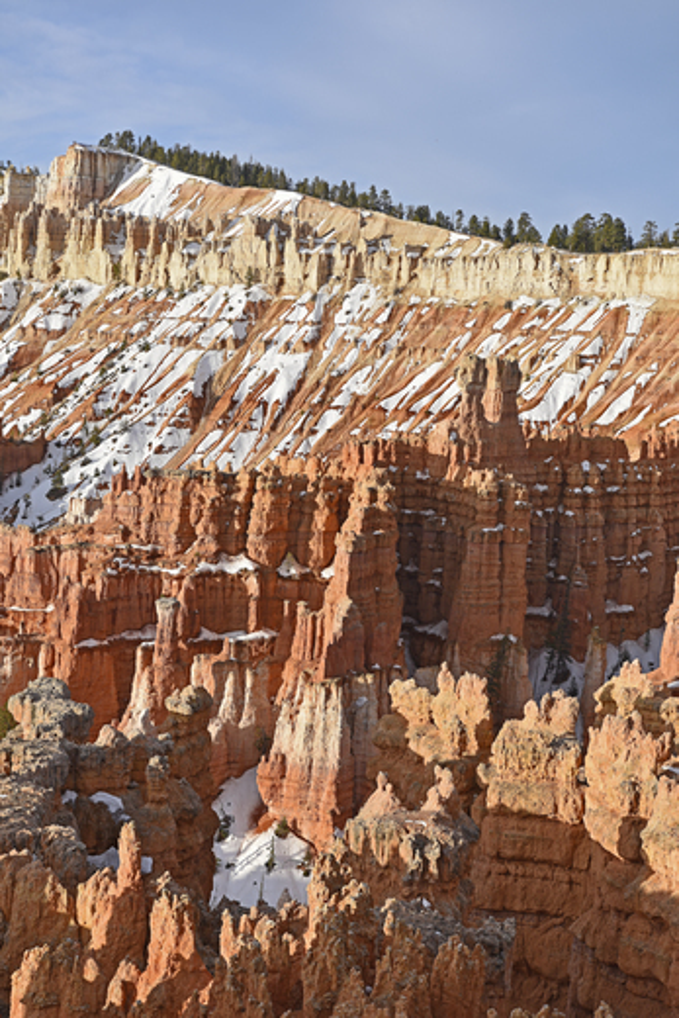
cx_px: 340
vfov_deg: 28.8
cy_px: 509
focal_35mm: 70
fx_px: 1979
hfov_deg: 19.5
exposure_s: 1/200
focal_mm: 70
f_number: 7.1
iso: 100
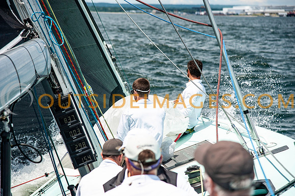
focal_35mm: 120
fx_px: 983
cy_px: 98
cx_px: 148
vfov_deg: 11.4
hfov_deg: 17.1
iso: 250
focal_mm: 120
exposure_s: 1/2500
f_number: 5
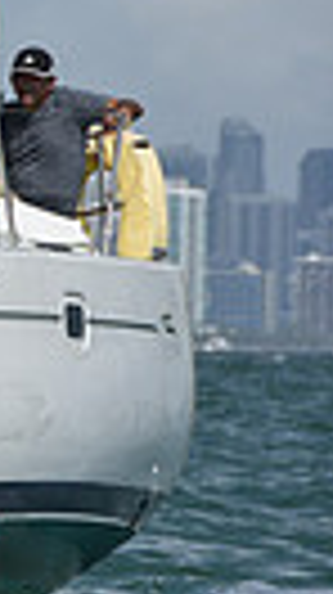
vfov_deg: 2.3
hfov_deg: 1.3
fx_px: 14542
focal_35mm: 924
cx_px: -954
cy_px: 155
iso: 250
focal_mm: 200
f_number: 10
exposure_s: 1/1600
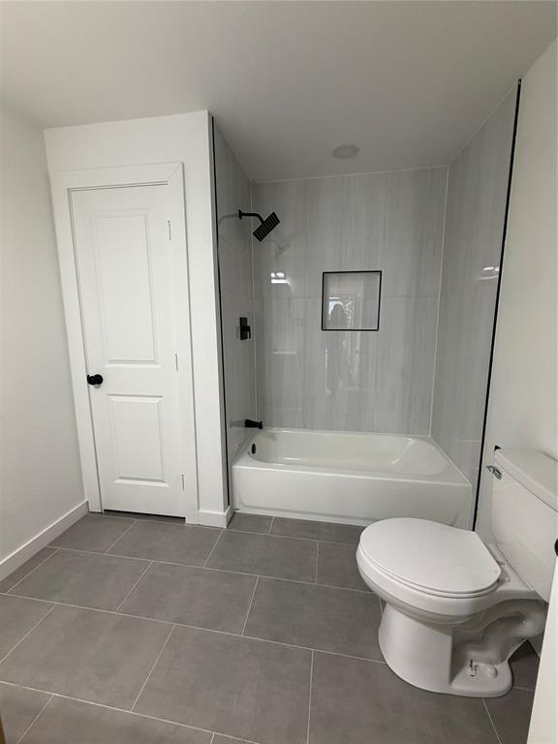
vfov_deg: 102.1
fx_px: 301
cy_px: 372
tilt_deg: -9.3
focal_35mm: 14
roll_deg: +1.2
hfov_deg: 85.7
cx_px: 279
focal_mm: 2.22
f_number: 2.2
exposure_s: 1/60
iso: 250
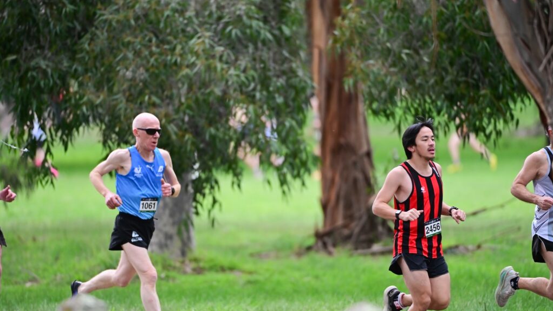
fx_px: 5850
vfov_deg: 3.0
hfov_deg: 5.4
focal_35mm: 399
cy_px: 176
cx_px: 277
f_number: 4
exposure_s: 1/1000
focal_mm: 380
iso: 3200
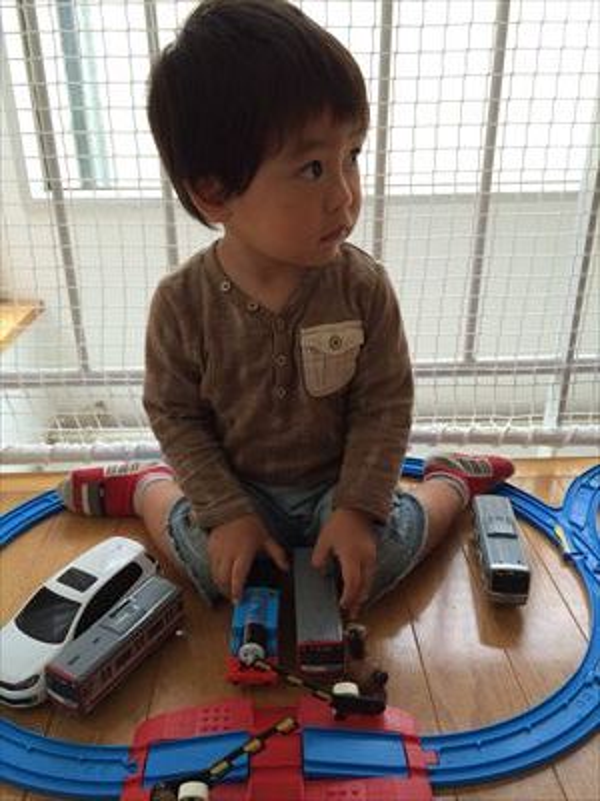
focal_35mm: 29
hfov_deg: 48.2
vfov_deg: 61.7
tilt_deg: -28.1
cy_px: 400
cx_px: 300
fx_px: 670
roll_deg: +2.6
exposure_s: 1/30
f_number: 2.2
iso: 50
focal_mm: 4.15
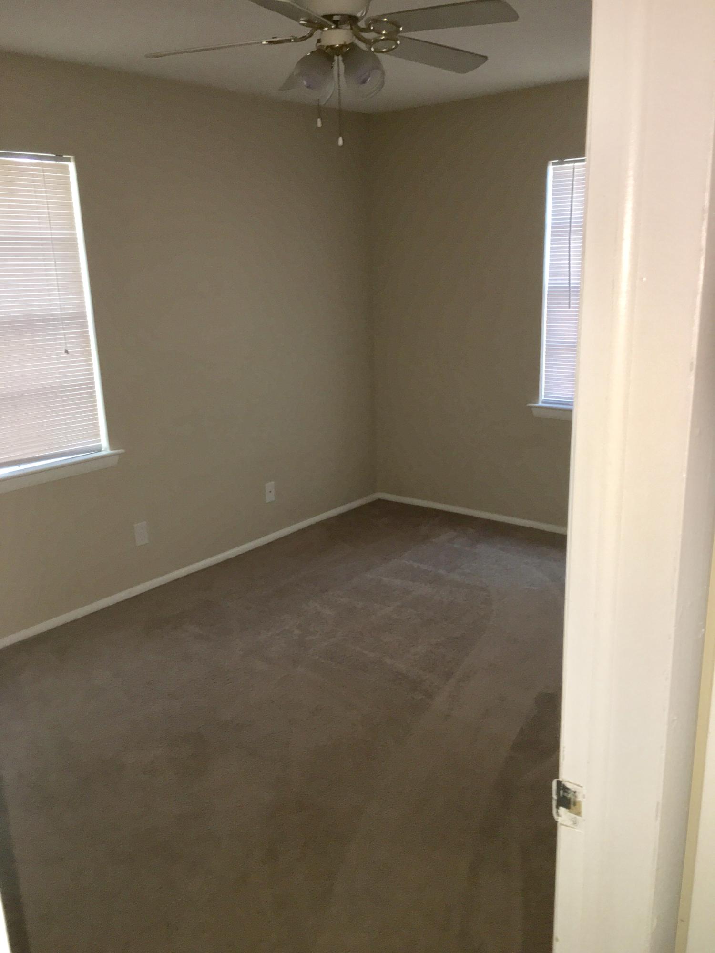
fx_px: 799
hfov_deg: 48.2
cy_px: 476
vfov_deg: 61.7
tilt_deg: -14.0
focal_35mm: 29
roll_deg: +1.4
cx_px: 358
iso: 64
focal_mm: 4.15
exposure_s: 1/16
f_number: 2.2
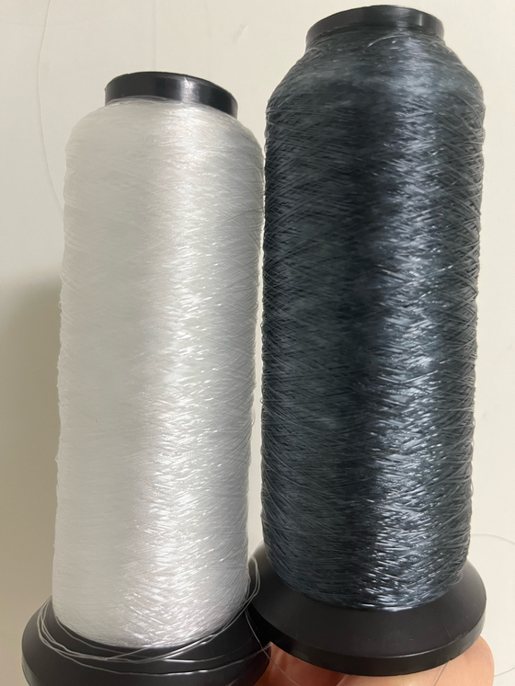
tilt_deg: -11.6
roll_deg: -3.8
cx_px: 258
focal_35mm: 26
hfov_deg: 53.1
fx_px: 515
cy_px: 343
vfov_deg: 67.3
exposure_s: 1/60
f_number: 1.6
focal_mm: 5.1
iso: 400
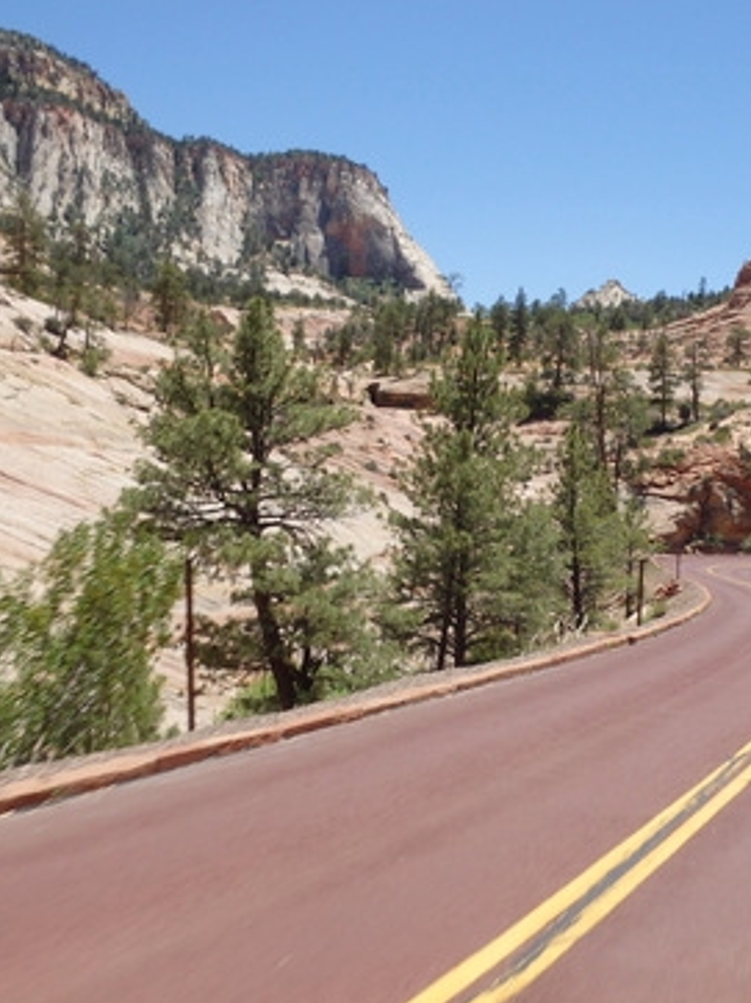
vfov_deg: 40.5
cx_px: 612
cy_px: 495
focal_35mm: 47
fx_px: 1361
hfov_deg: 30.0
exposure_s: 1/80
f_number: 13
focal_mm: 6.1
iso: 125
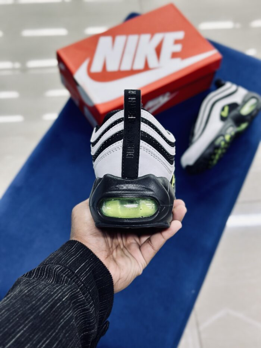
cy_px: 174
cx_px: 130
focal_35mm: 48
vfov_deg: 39.7
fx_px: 482
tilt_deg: -59.5
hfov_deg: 30.3
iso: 100
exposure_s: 1/100
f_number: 1.78
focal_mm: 6.86
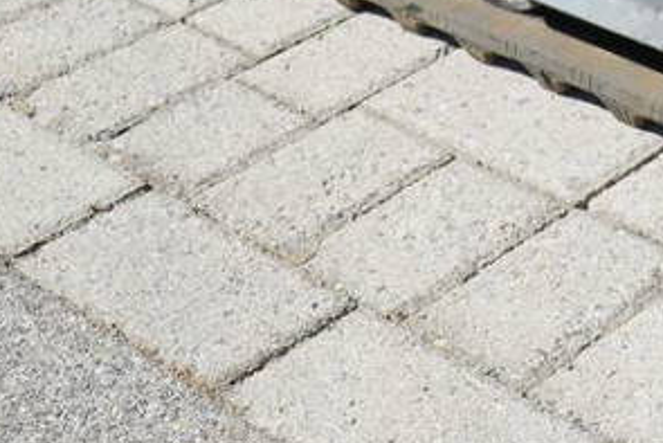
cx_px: 834
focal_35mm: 99
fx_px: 1832
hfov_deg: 19.1
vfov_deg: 13.3
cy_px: -135
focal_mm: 23
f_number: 8
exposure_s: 1/250
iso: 100
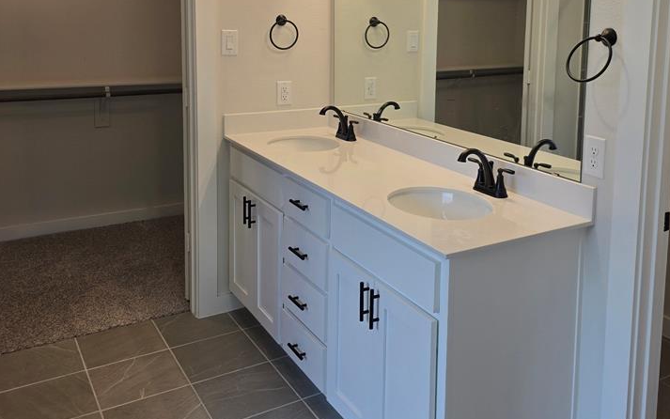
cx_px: 417
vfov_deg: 35.3
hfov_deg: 54.7
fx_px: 639
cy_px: 95
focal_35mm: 35
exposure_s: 1/120
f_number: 1.7
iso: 25
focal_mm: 6.3
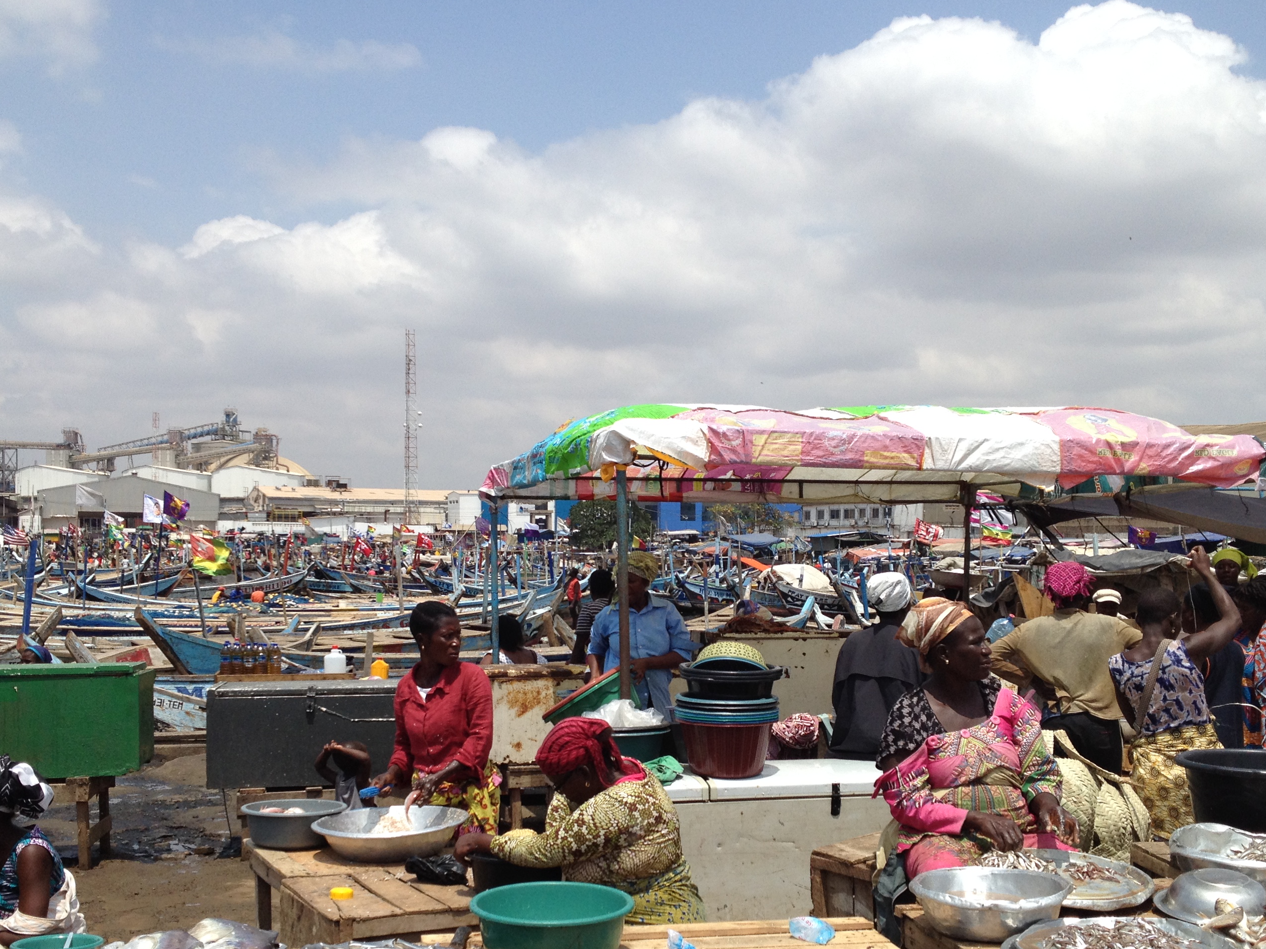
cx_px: 621
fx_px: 1646
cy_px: 597
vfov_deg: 32.0
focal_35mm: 45
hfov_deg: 42.1
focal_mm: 4.28
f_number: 2.4
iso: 50
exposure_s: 1/2404
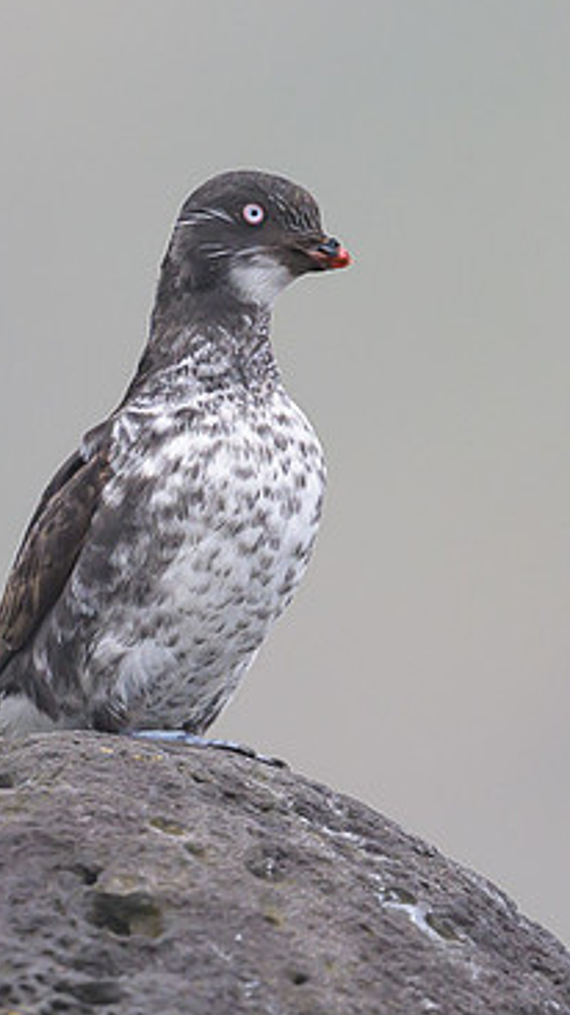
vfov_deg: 1.2
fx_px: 49466
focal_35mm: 1838
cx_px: -13
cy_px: 384
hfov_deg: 0.7
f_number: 5.6
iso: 800
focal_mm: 560
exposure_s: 1/2000
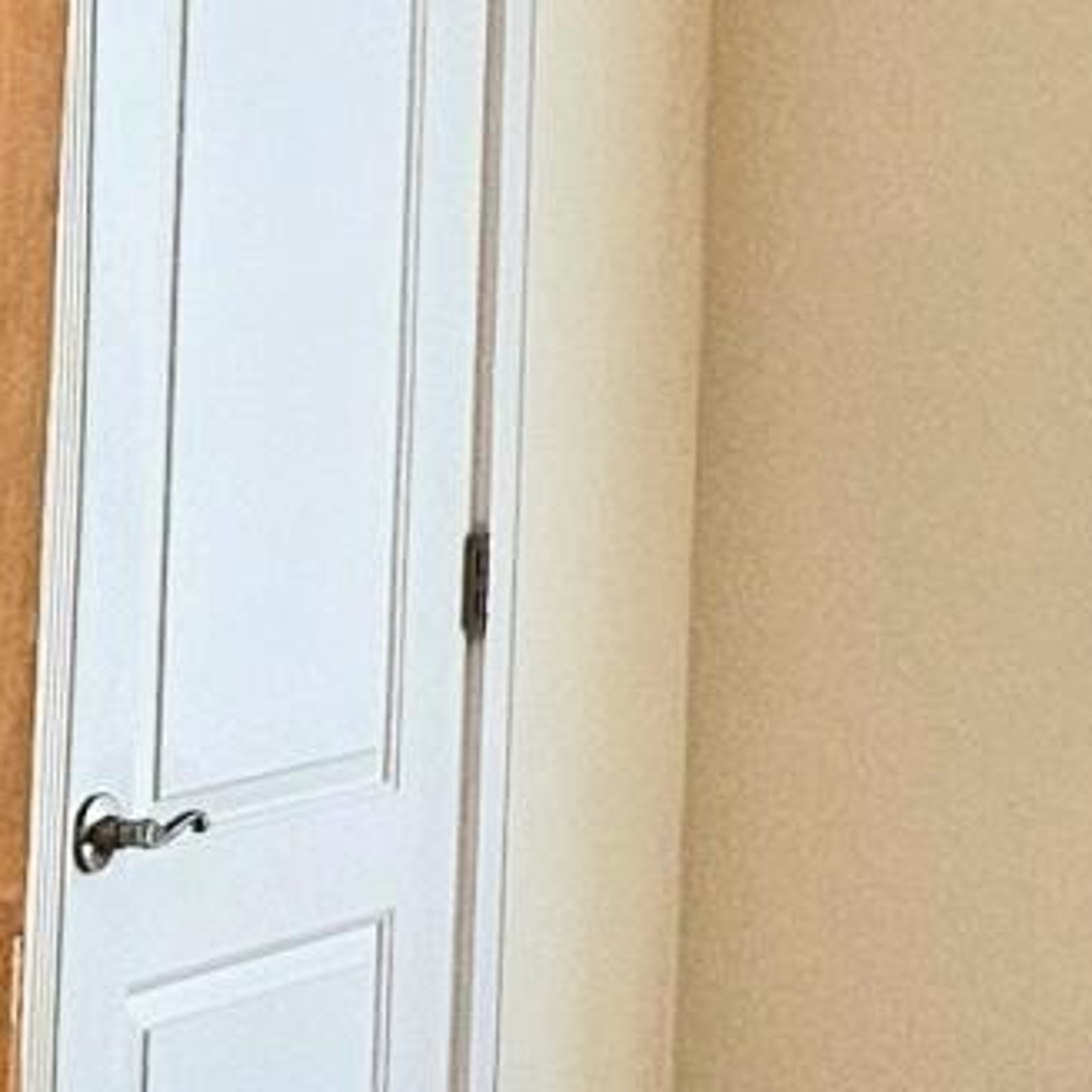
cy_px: -63
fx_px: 6638
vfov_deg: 9.3
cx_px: 3472
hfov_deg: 7.9
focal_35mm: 186
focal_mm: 5.4
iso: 100
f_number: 1.8
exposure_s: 1/120
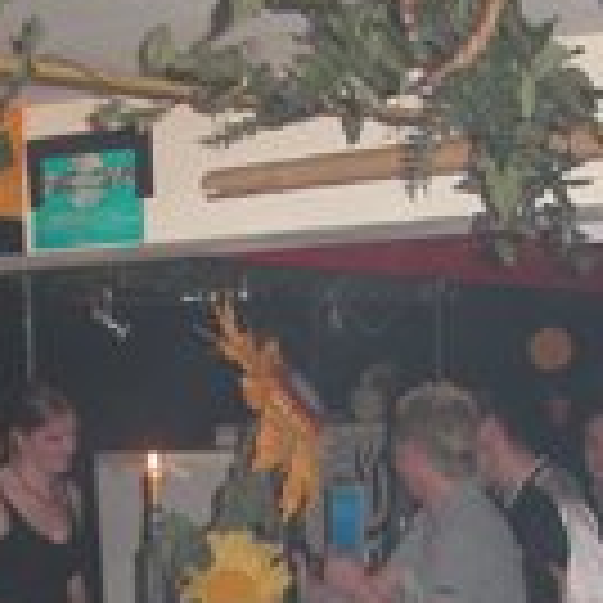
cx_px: 290
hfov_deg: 17.2
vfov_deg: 16.7
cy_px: 648
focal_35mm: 101
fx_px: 1991
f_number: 2.8
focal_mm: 7.8
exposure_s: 1/30
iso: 200
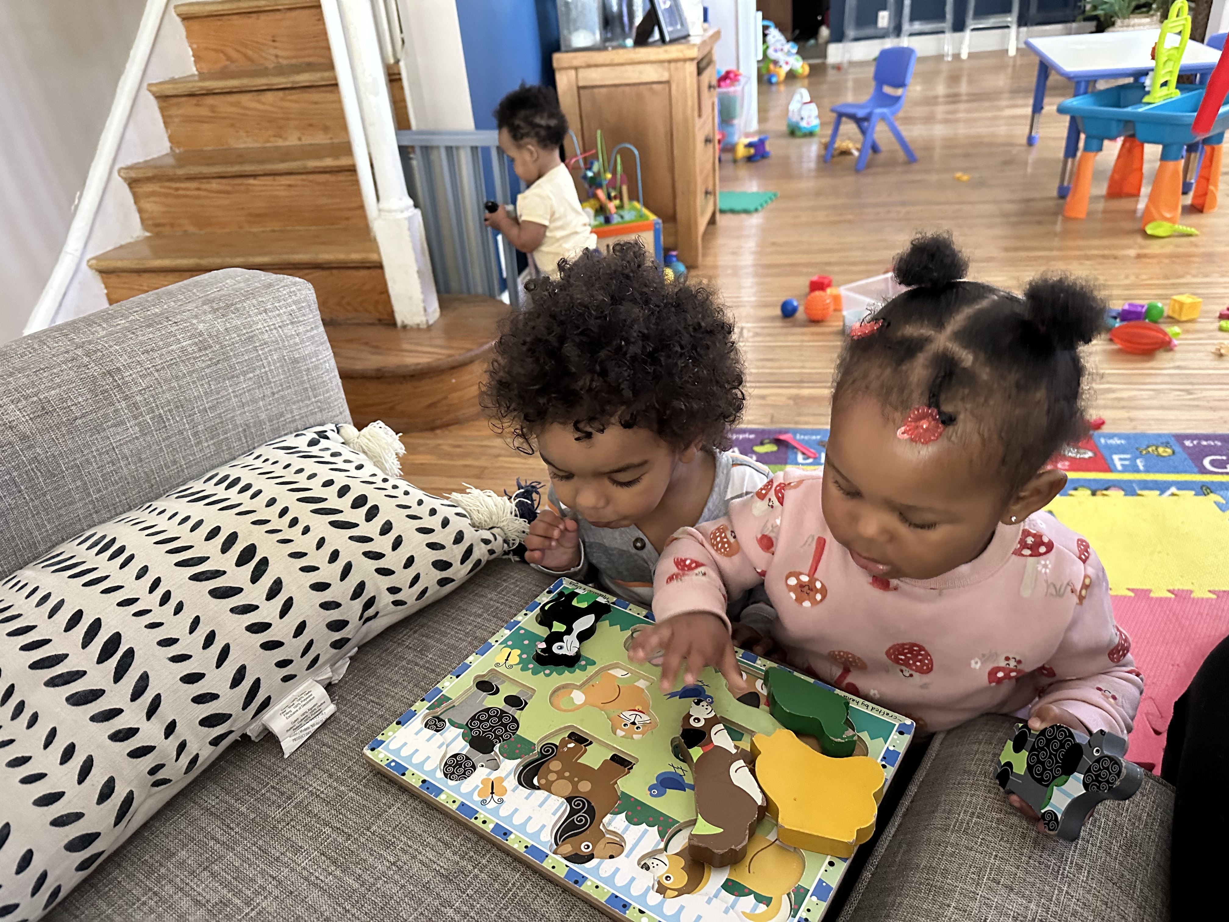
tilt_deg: -30.3
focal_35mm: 24
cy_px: 461
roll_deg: +6.2
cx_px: 614
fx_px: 852
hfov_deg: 71.6
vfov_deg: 56.8
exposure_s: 1/30
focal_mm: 6.86
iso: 1250
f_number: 1.78
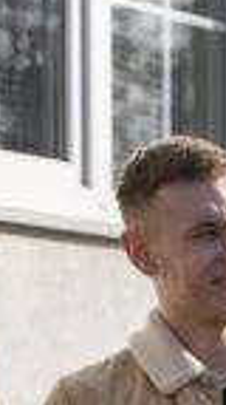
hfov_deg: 3.3
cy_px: 640
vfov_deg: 5.9
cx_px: 542
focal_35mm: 362
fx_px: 3873
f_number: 3.5
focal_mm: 71
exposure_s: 1/1000
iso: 160
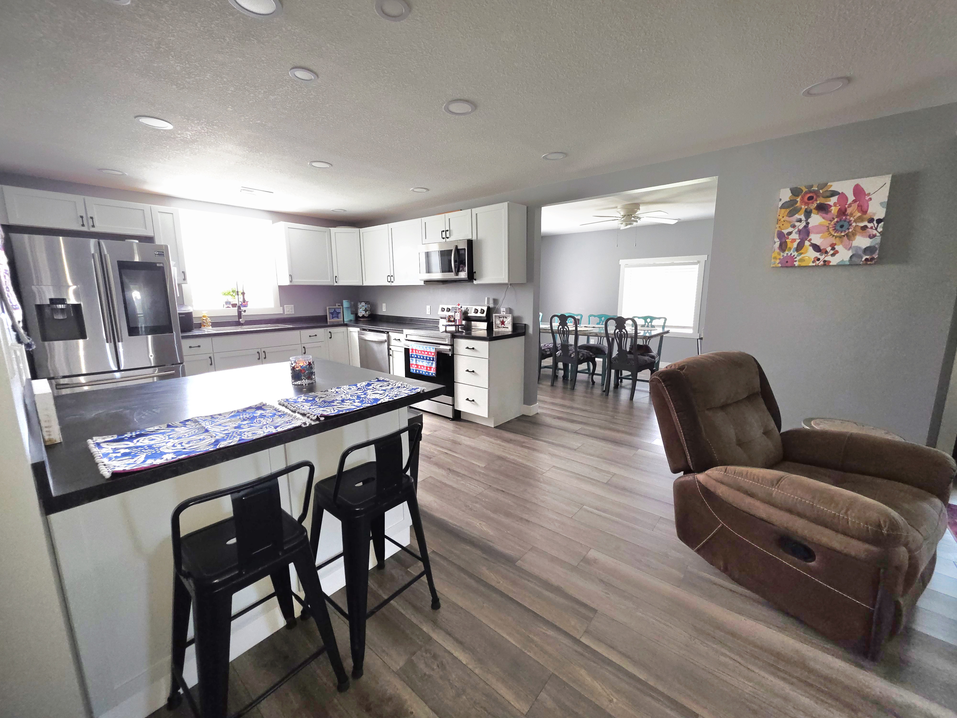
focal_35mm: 13
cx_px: 478
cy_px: 359
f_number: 1.9
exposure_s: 1/60.2
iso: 160
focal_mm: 2.2
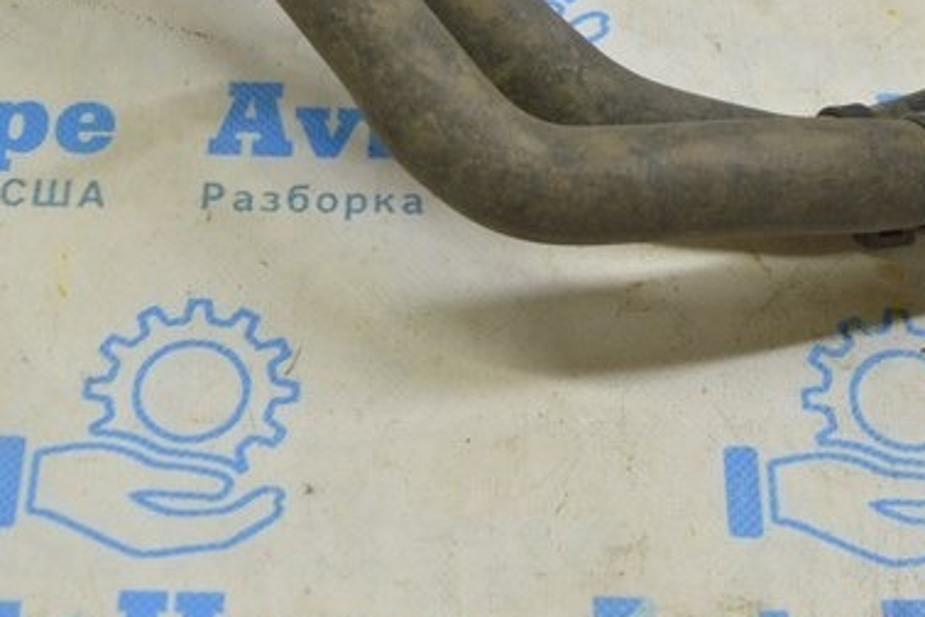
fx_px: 2398
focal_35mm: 93
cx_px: 489
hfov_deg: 21.8
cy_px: -99
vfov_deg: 14.3
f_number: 5.6
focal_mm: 23
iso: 400
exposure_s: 1/25
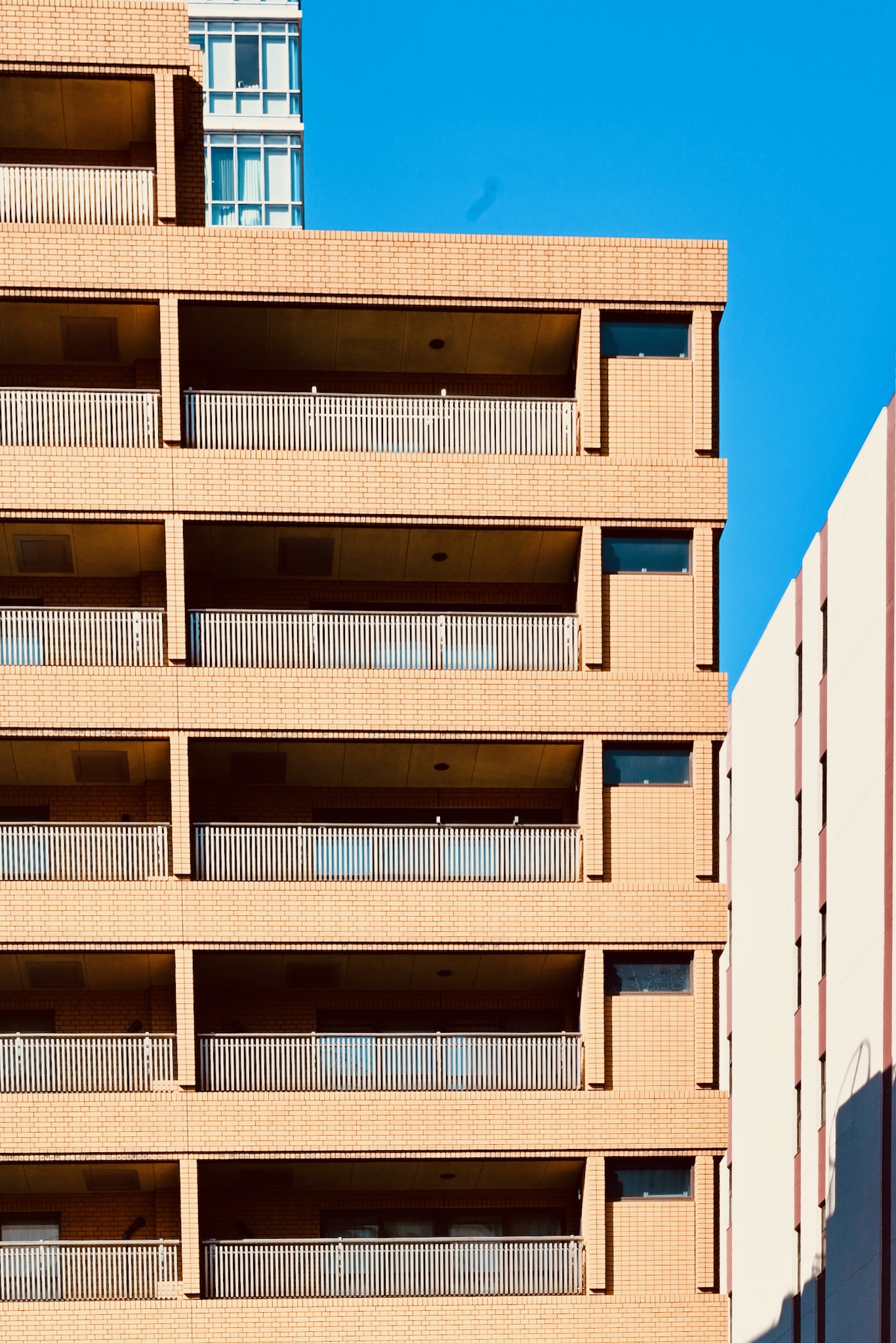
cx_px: 448
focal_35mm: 40
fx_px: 1493
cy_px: 672
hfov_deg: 33.4
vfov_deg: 48.5
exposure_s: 1/400
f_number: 16
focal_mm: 40
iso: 800
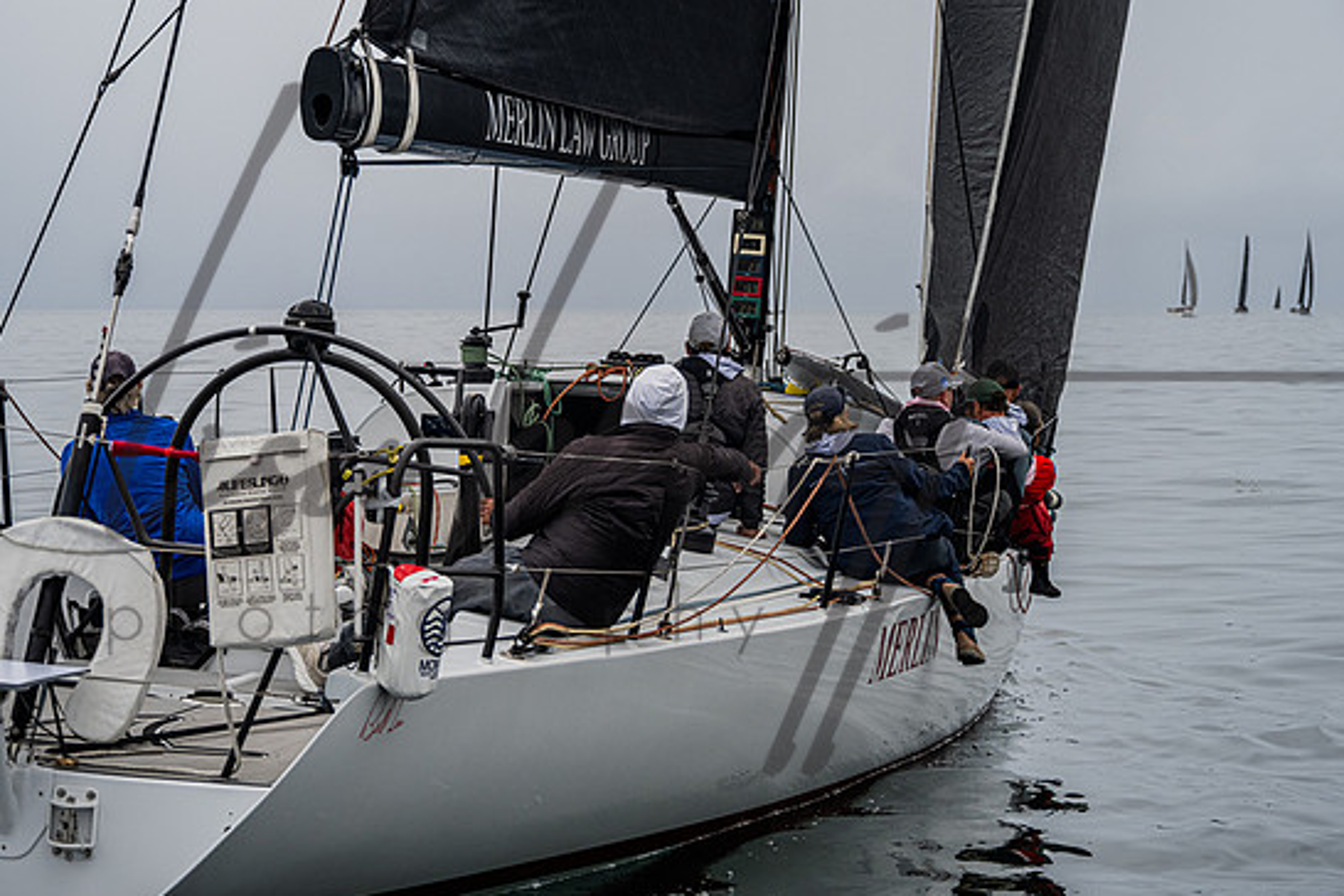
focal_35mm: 102
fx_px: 3808
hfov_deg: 20.0
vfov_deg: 13.4
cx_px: 657
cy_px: 435
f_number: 6.3
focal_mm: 89
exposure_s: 1/2500
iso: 800
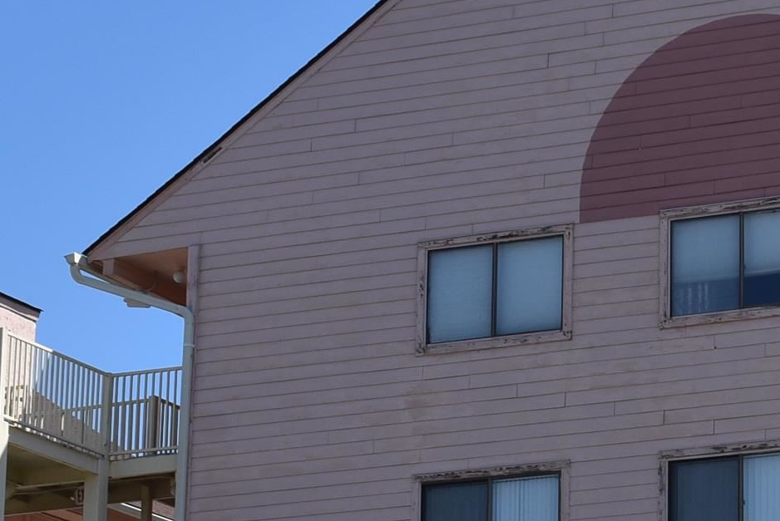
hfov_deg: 14.7
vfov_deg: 10.2
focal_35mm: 134
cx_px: 990
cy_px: 535
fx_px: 2905
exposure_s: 1/400
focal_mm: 28
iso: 200
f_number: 10
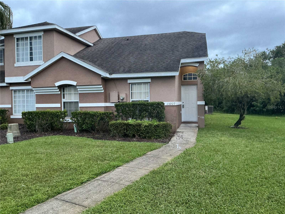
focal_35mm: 29
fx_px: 239
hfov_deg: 61.7
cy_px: 107
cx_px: 142
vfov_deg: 48.2
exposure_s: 1/60
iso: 125
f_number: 1.8
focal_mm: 3
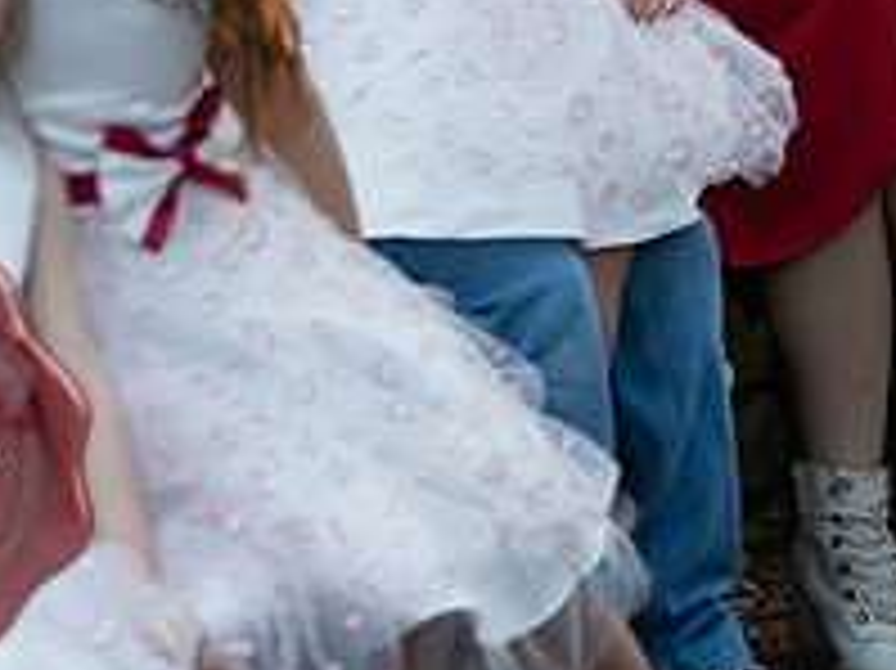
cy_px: -238
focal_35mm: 152
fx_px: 3932
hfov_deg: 13.0
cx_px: 302
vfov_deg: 9.6
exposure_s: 1/30
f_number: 4
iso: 200
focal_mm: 70
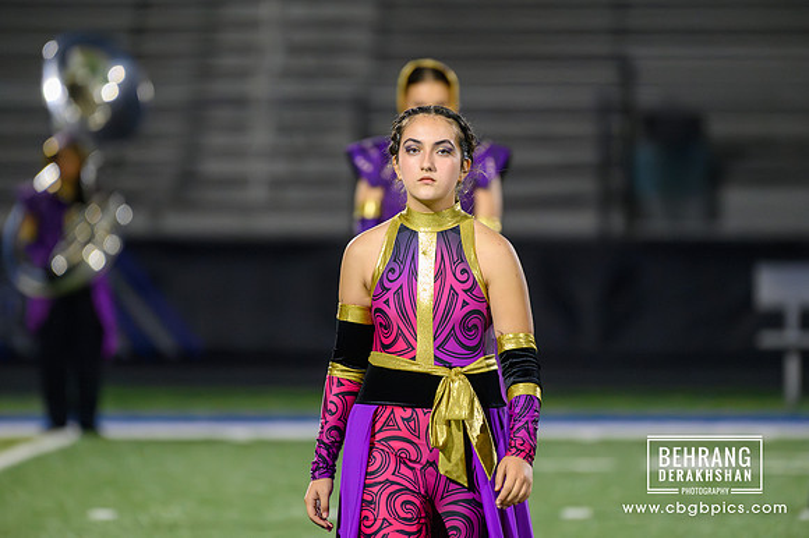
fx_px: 11229
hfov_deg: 4.1
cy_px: 269
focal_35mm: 500
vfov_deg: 2.7
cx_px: 404
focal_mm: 500
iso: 12800
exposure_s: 1/640
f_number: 5.6
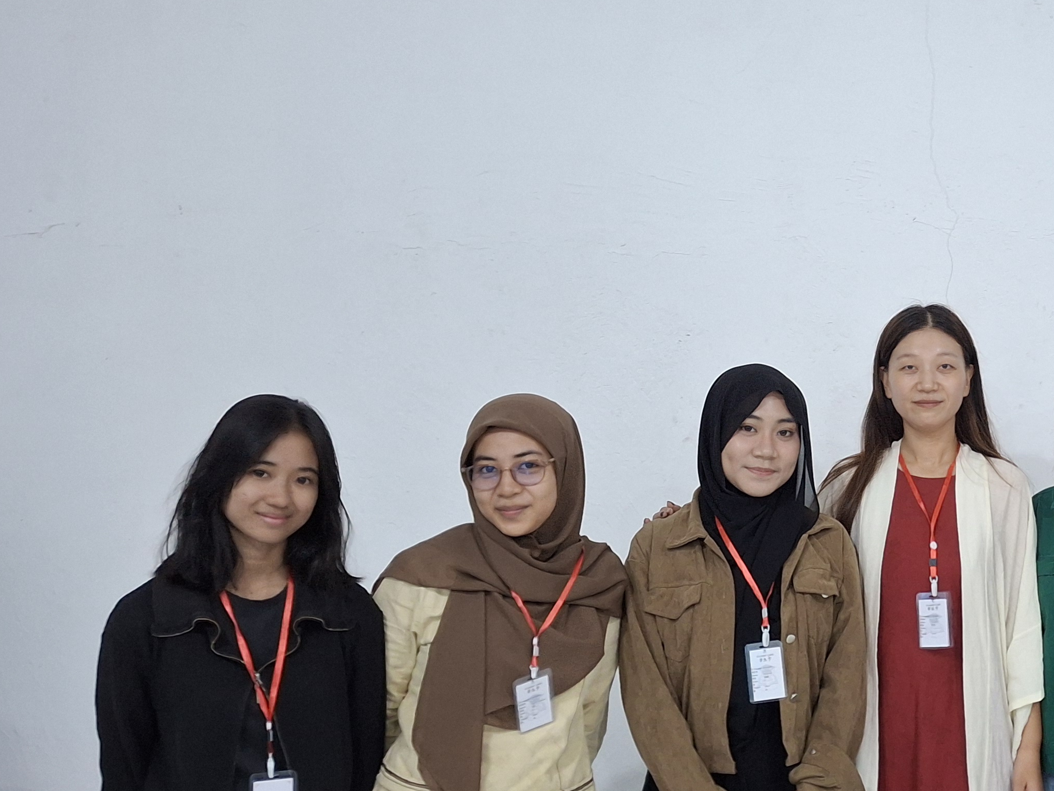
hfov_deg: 35.7
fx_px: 1522
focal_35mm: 50
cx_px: 965
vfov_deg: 29.1
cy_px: 404
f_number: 1.8
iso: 250
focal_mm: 4.69
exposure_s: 1/33
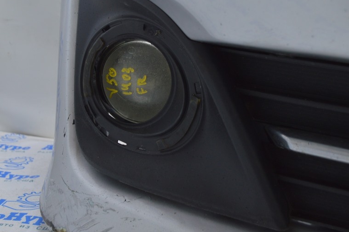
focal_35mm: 55
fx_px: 529
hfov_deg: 36.2
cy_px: 87
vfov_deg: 24.6
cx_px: 125
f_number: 5.6
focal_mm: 27
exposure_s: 1/20
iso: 400
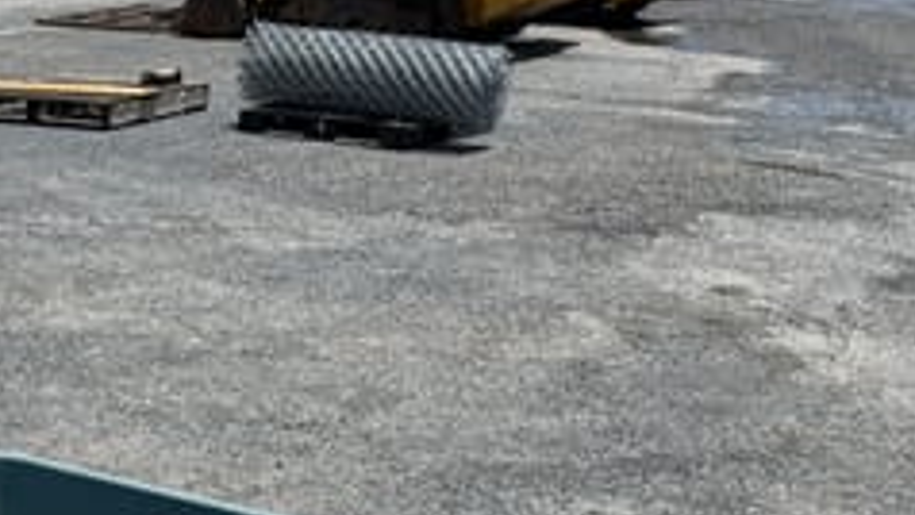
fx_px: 1335
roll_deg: -1.6
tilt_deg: -28.9
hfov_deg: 35.3
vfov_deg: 19.7
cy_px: 713
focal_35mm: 55
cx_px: 65
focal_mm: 6.76
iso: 80
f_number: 1.78
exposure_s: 1/5319
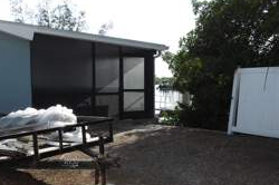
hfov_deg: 40.8
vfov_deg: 27.9
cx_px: 180
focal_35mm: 48
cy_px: 116
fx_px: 372
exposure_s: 1/800
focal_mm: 4.3
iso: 100
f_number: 3.3
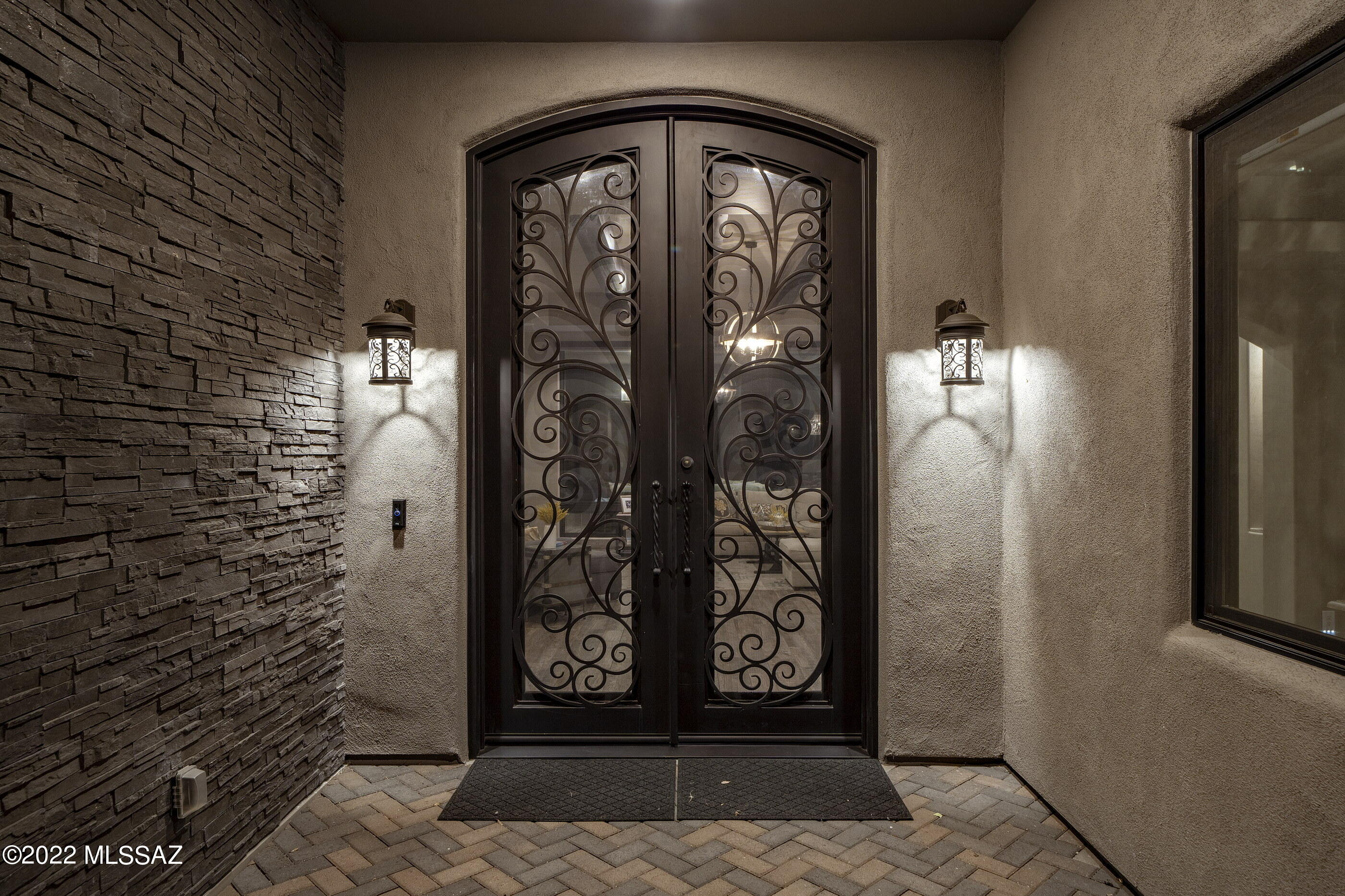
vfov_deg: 57.2
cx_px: 672
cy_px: 448
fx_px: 822
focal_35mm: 22
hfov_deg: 78.6
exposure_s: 1
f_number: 7.1
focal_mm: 22
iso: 200
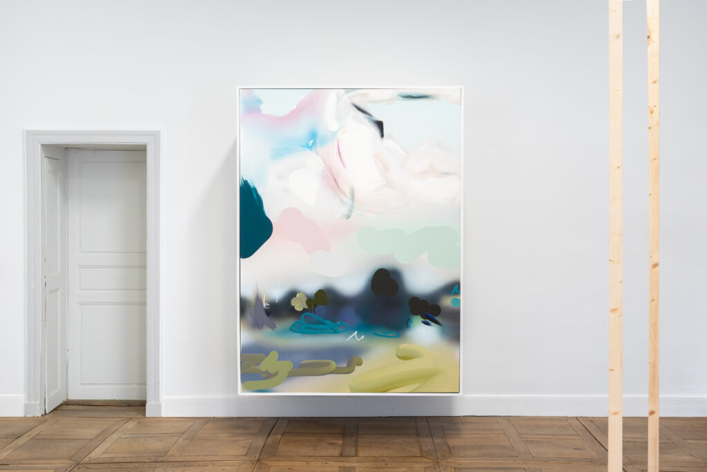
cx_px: 354
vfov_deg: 31.9
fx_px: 825
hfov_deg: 46.4
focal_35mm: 42
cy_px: 236
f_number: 10
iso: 200
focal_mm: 42
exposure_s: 1/2.5
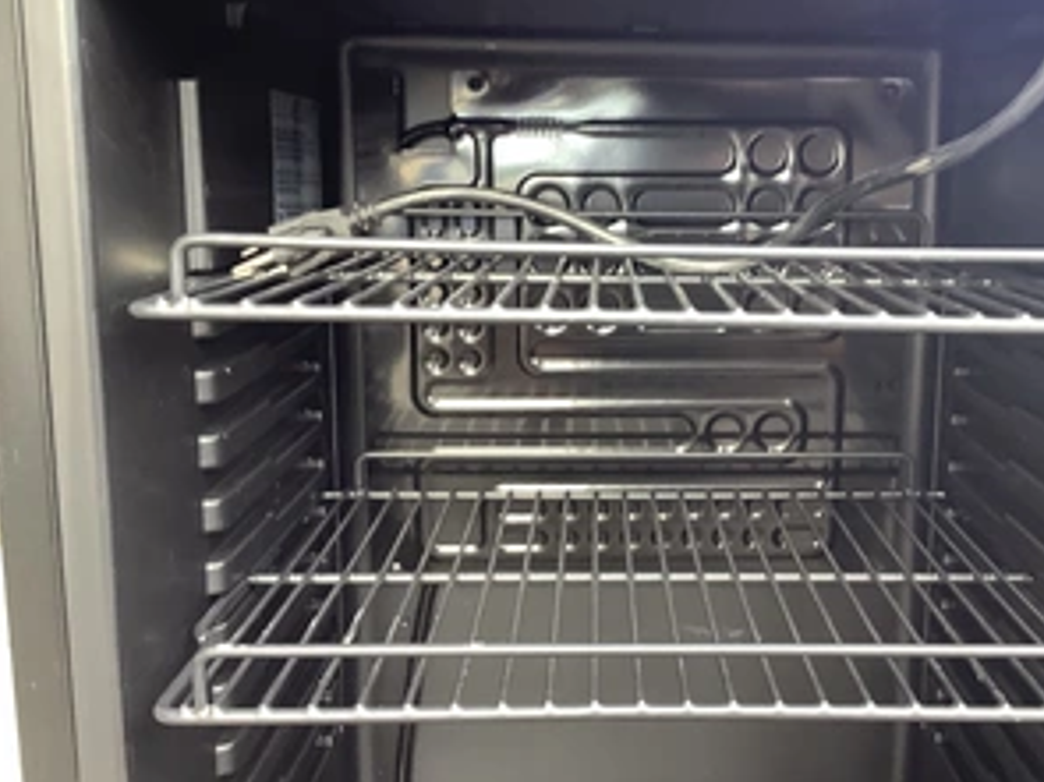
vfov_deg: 34.3
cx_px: 676
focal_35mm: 42
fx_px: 1266
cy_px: 386
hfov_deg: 44.3
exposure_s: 1/60
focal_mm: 3.3
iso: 125
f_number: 2.4
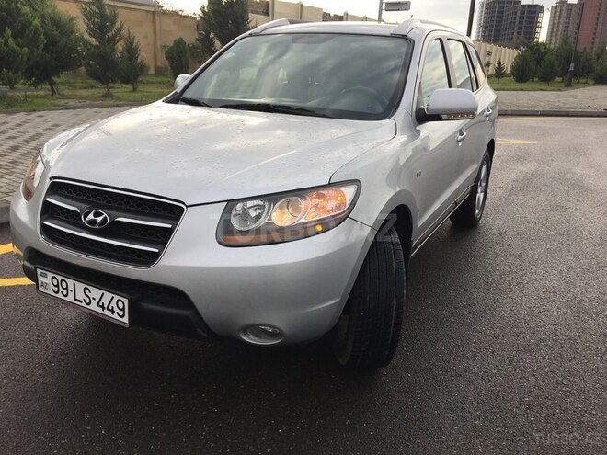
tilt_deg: -17.8
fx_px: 509
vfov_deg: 48.2
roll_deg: -2.2
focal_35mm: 29
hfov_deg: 61.7
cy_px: 228
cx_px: 304
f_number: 2.2
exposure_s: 1/761
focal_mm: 4.15
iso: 25
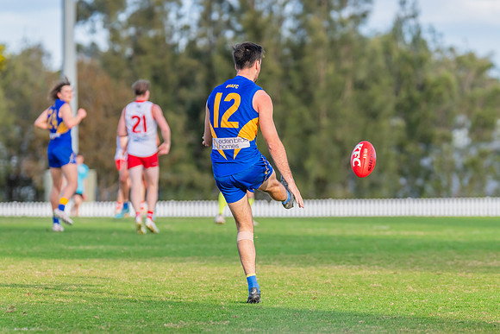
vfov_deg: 4.0
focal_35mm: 345
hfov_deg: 6.0
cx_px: 266
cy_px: 160
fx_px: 4793
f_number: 5.6
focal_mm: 290
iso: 800
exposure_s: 1/1250
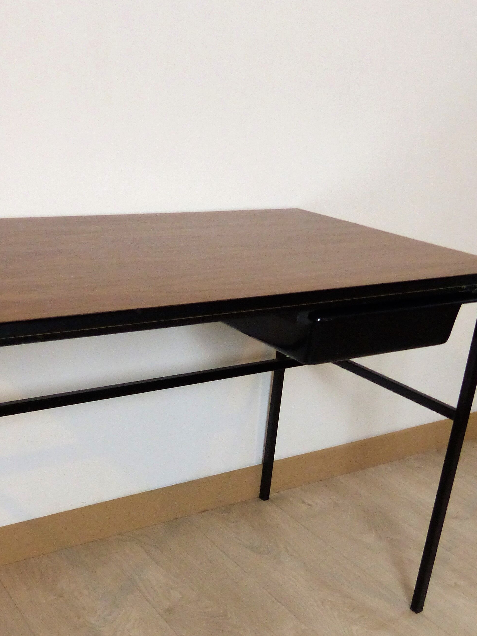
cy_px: 453
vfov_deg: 45.6
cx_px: 178
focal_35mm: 40
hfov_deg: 35.8
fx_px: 735
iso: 400
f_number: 2.8
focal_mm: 4.5
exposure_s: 1/50
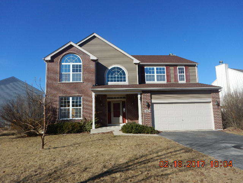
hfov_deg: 71.6
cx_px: 122
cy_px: 92
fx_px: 168
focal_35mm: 24
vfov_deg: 56.8
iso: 125
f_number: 4.1
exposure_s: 1/1000
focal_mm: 4.3
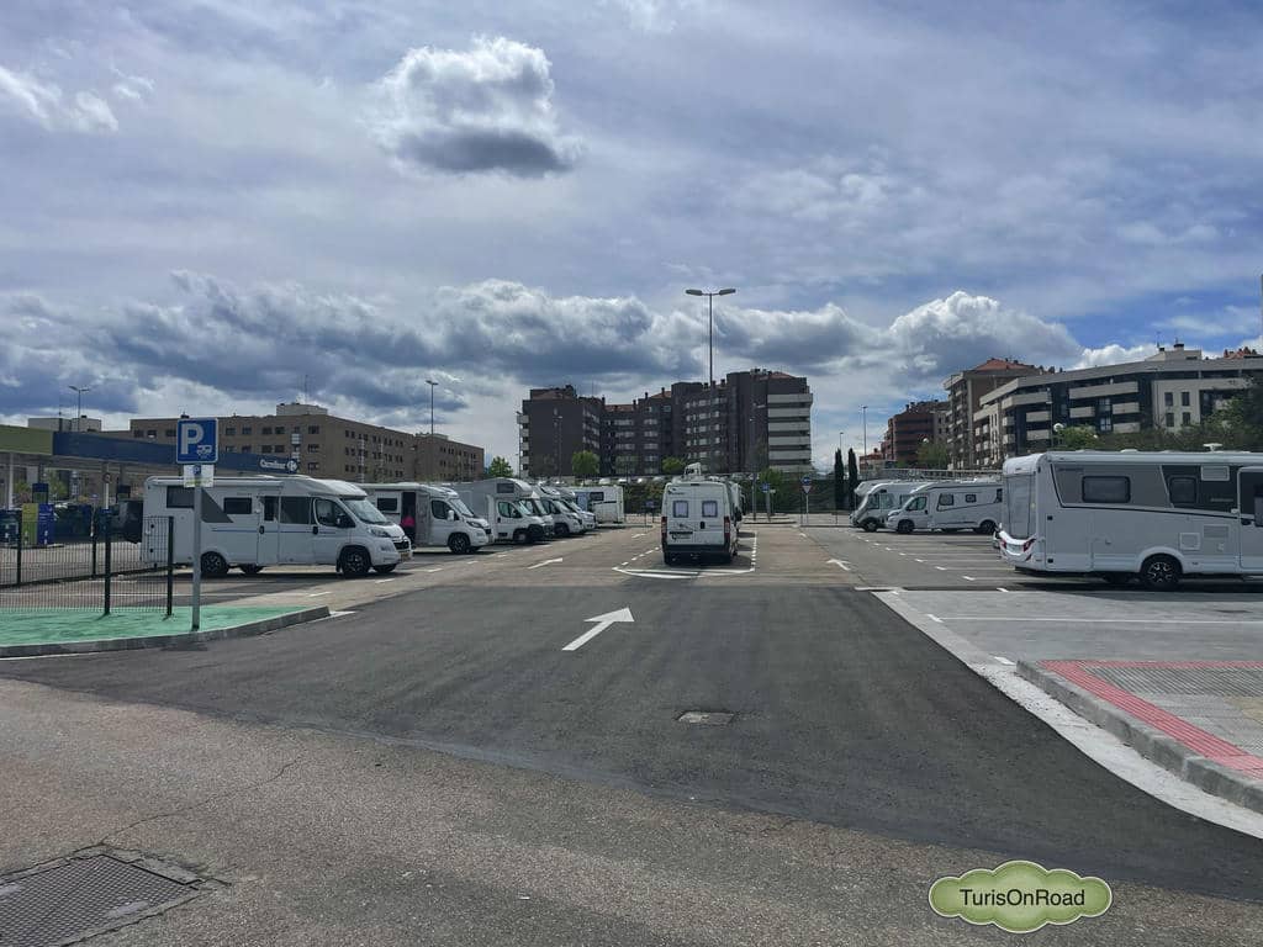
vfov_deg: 53.1
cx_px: 632
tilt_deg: +3.4
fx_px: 949
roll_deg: +1.1
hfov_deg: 67.3
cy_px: 474
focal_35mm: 26
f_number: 1.6
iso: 32
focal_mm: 4.2
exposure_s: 1/9804
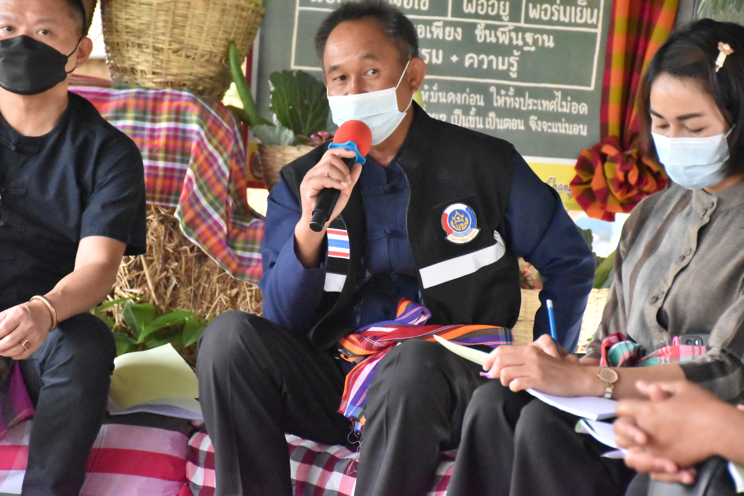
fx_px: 2635
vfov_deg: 10.8
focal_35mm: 128
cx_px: 372
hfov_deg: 16.1
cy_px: 248
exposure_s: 1/250
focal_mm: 85
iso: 8000
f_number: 5.3
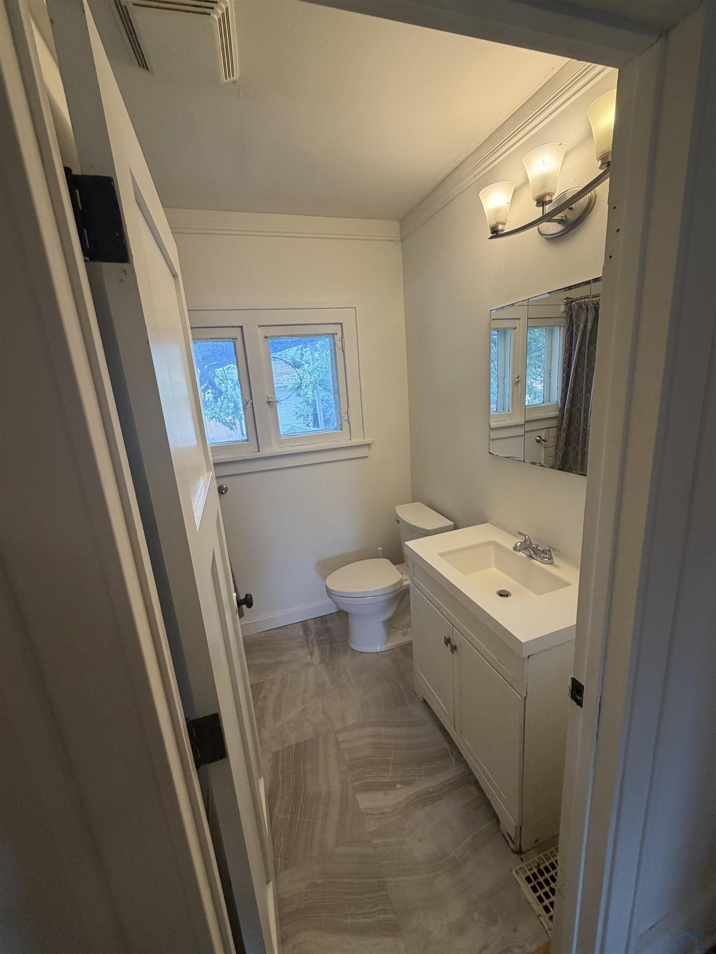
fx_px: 386
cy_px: 477
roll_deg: +4.0
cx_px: 358
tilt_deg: -14.0
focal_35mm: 14
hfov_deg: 85.7
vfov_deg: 102.1
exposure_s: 1/120
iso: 200
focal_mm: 2.22
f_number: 2.2
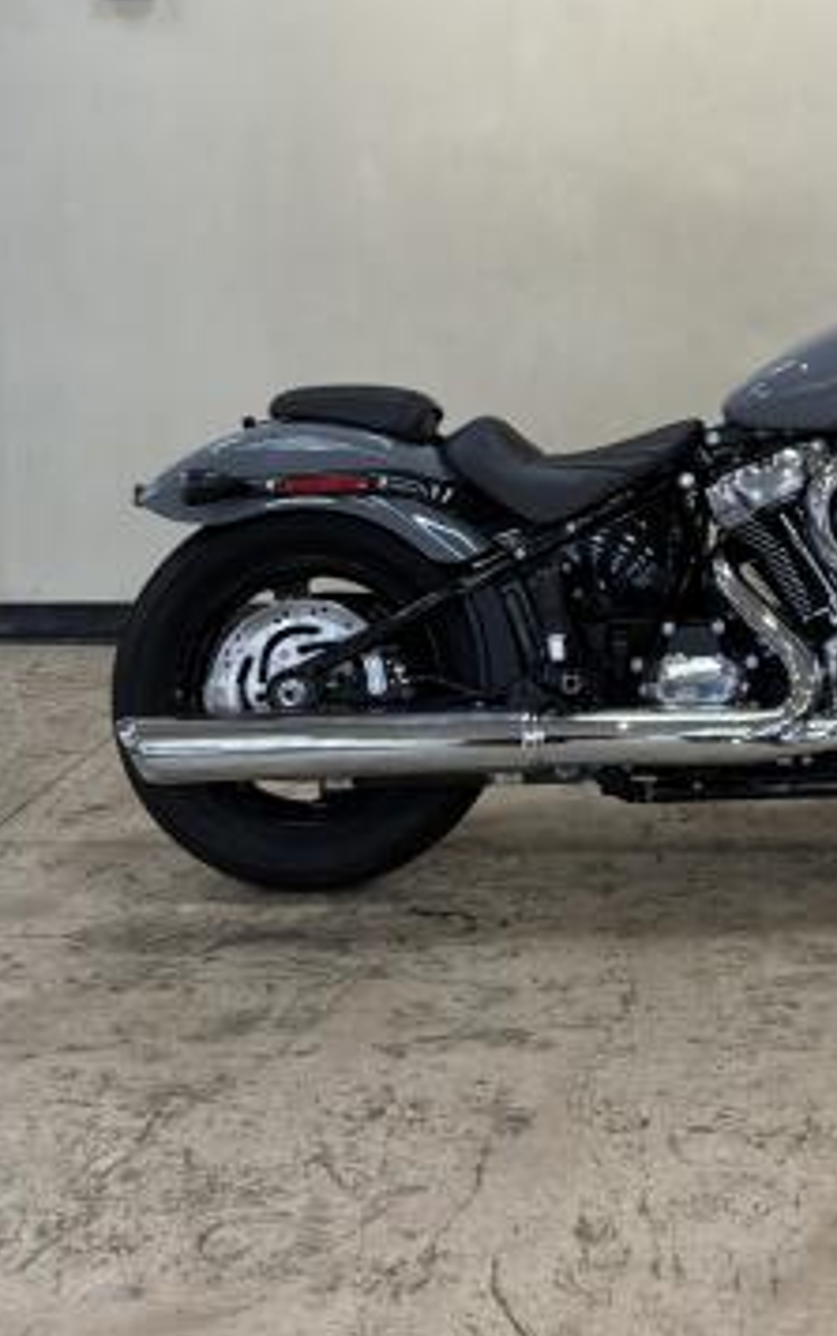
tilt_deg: -9.4
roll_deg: +0.0
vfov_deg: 39.7
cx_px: 751
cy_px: 428
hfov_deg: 25.1
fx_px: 1822
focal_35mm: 50
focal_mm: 3
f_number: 1.8
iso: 100
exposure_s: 1/60
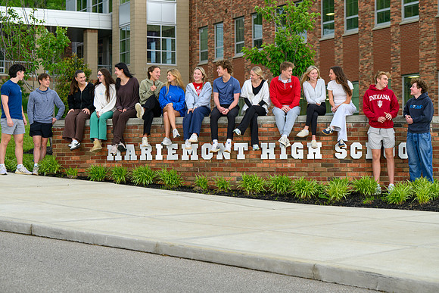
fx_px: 1096
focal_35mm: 90
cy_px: 146
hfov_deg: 22.6
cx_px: 214
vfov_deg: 15.2
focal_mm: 86
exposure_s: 1/160
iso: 250
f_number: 4.5
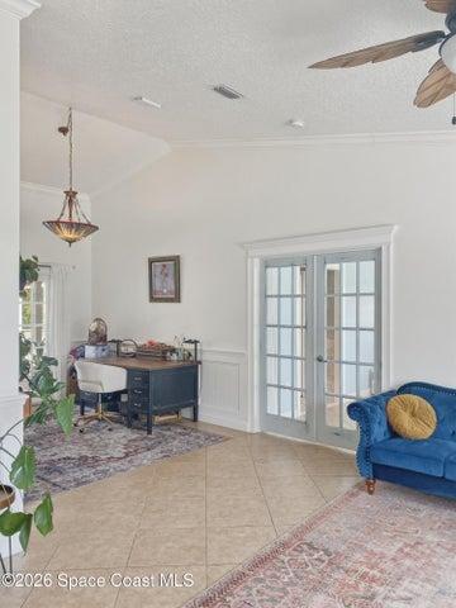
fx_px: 457
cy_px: 304
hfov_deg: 53.1
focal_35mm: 26
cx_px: 228
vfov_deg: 67.3
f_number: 1.8
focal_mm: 4.2
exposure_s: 1/120
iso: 100
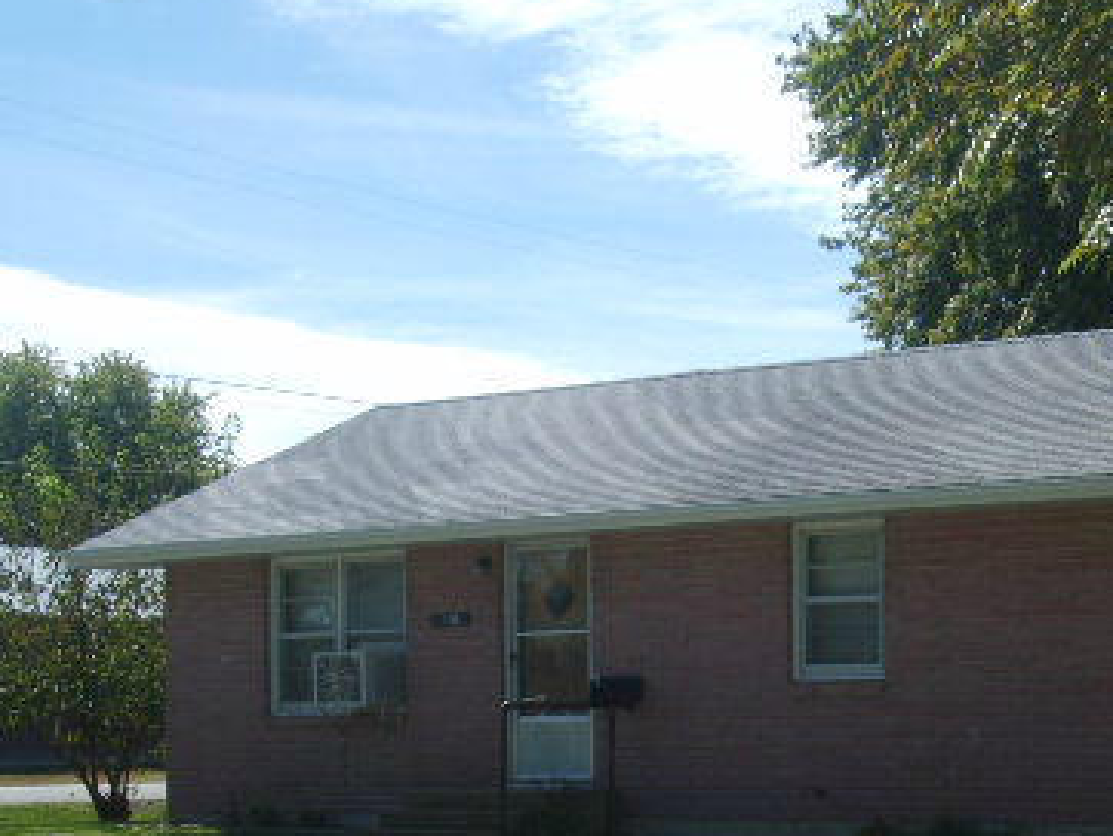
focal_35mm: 76
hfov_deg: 25.2
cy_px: 716
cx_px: 885
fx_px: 2445
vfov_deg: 19.1
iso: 50
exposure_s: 1/1000
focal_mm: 7.2
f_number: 3
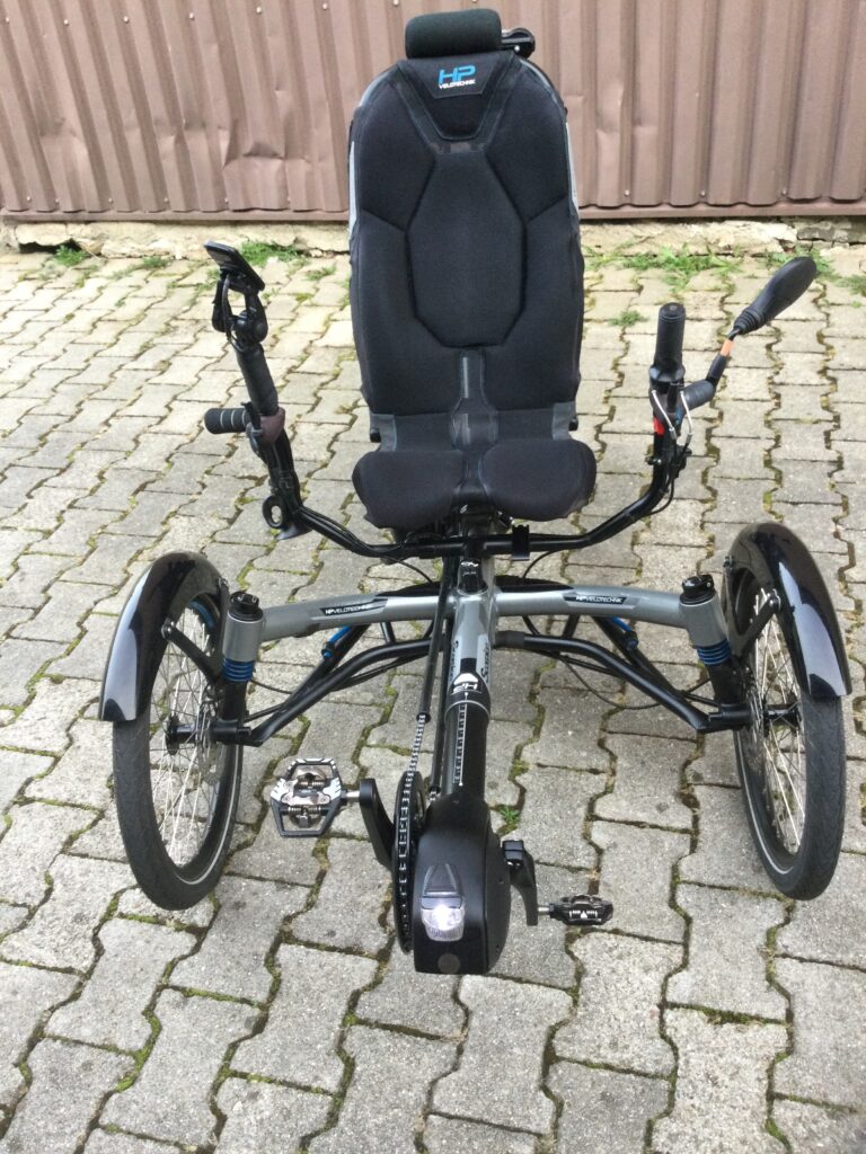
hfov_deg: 45.4
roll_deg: +8.0
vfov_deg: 58.4
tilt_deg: -36.8
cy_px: 577
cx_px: 433
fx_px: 1034
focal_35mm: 31
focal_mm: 3.3
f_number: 2.4
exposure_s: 1/33
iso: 50
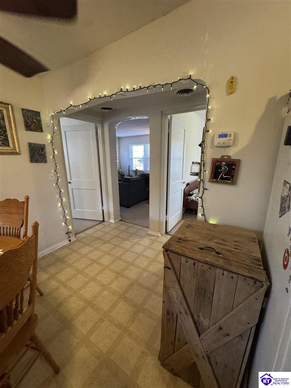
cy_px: 194
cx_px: 146
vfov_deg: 102.1
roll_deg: +1.7
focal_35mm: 14
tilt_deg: -14.2
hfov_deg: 85.7
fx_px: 157
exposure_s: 1/60
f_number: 2.2
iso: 640
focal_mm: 2.22
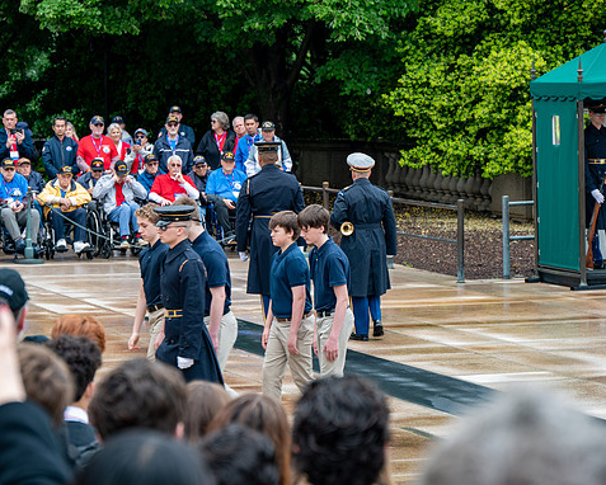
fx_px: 2763
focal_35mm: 154
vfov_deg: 10.0
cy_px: 244
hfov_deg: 12.5
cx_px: 271
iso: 250
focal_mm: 135
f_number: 6.3
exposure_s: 1/100
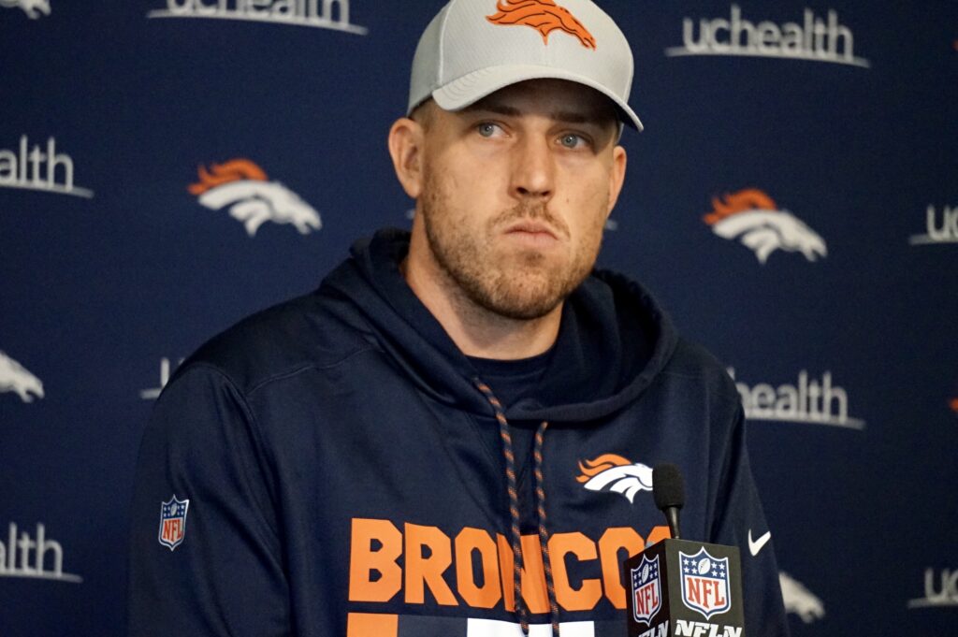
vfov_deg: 5.7
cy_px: 318
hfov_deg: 8.5
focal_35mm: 241
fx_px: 6408
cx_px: 479
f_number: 6.3
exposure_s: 1/320
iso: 6400
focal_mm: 161
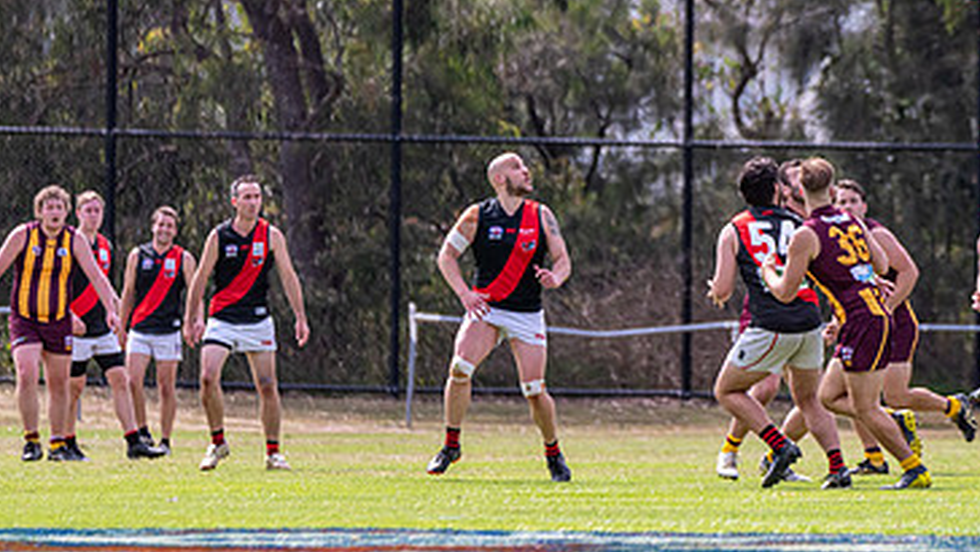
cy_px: 168
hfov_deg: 3.8
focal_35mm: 570
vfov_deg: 2.1
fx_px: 14816
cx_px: 812
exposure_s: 1/1600
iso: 800
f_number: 6.3
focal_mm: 320
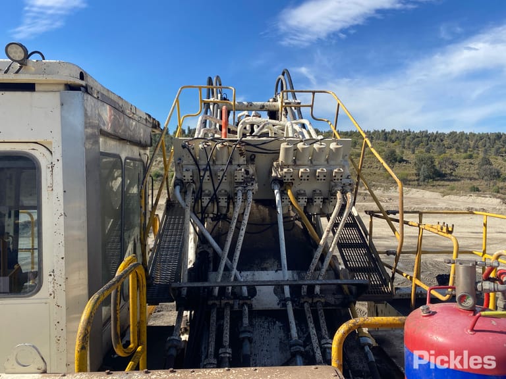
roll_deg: -1.0
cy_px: 190
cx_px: 253
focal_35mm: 26
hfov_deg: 67.3
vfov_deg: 53.1
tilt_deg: +2.4
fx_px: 380
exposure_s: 1/2066
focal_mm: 4.25
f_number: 1.8
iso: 32
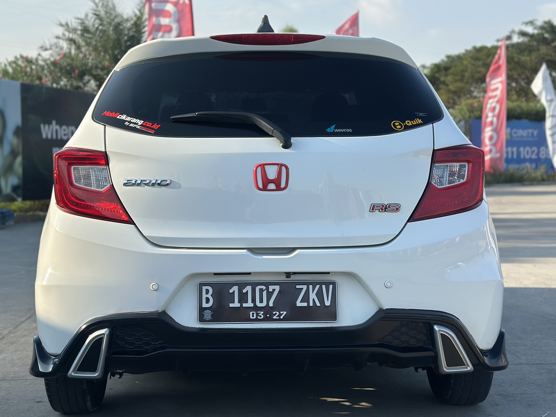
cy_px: 203
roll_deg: +1.5
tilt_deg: -2.2
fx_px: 916
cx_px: 265
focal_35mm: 57
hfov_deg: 33.8
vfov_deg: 25.7
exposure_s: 1/3257
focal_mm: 6.86
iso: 80
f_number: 1.78
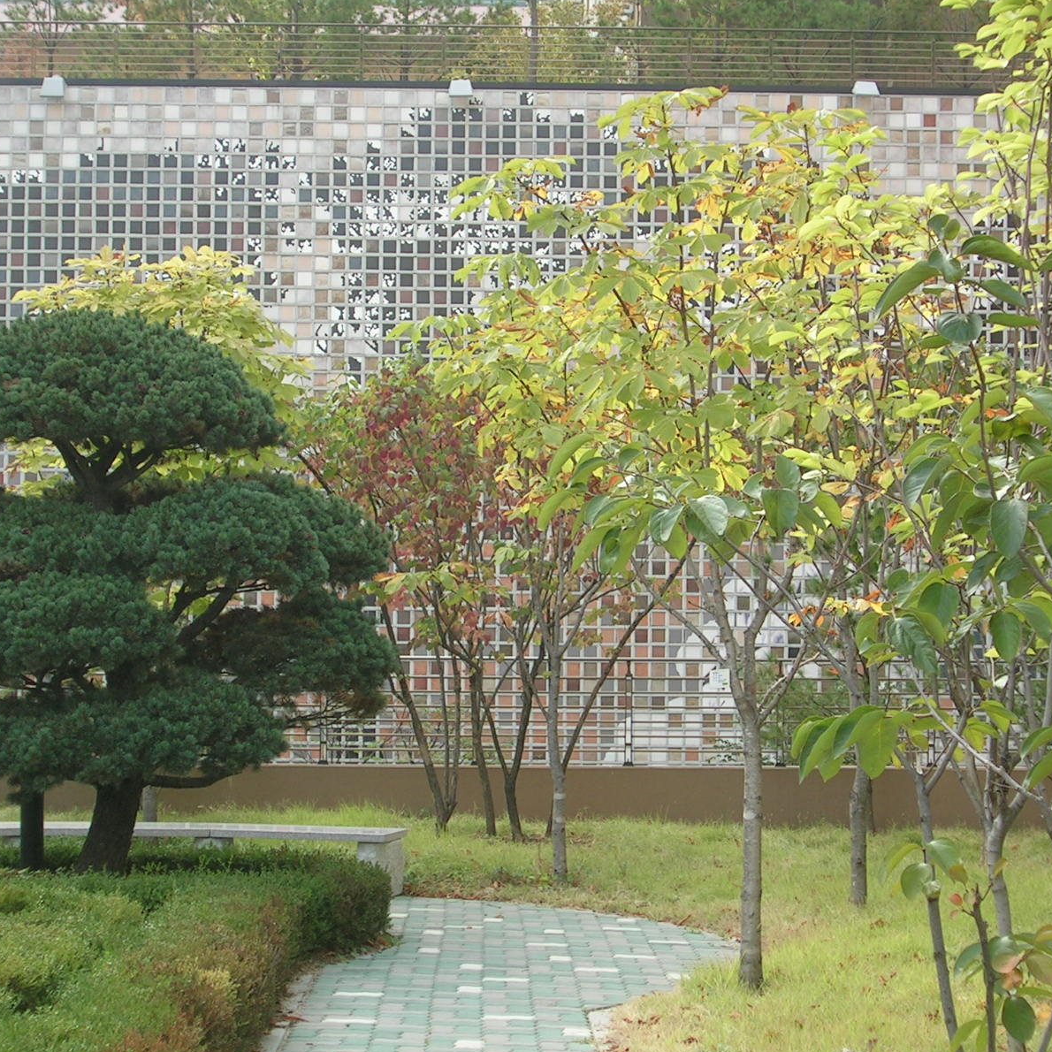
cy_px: 527
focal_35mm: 82
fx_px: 2819
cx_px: 553
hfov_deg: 21.1
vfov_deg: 21.1
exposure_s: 1/104
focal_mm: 10.5
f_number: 3.7
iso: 50
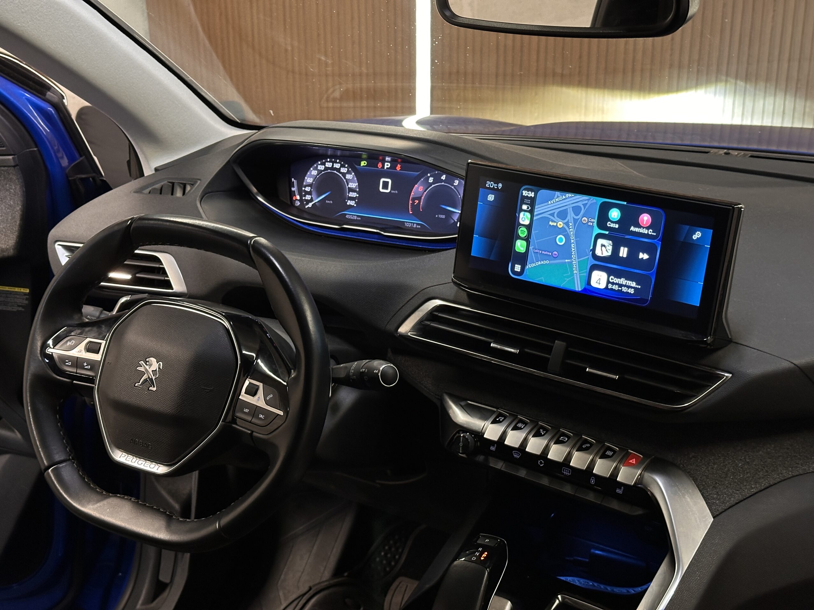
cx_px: 407
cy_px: 305
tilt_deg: -19.8
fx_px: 1129
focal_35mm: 48
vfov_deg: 30.3
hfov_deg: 39.7
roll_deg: +1.2
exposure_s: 1/50
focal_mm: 6.86
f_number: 1.78
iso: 250
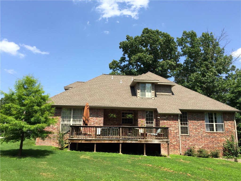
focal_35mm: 29
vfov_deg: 48.2
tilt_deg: +13.3
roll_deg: -2.0
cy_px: 90
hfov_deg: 61.7
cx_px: 120
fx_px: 202
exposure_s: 1/1068
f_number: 2.2
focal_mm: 4.15
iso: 32
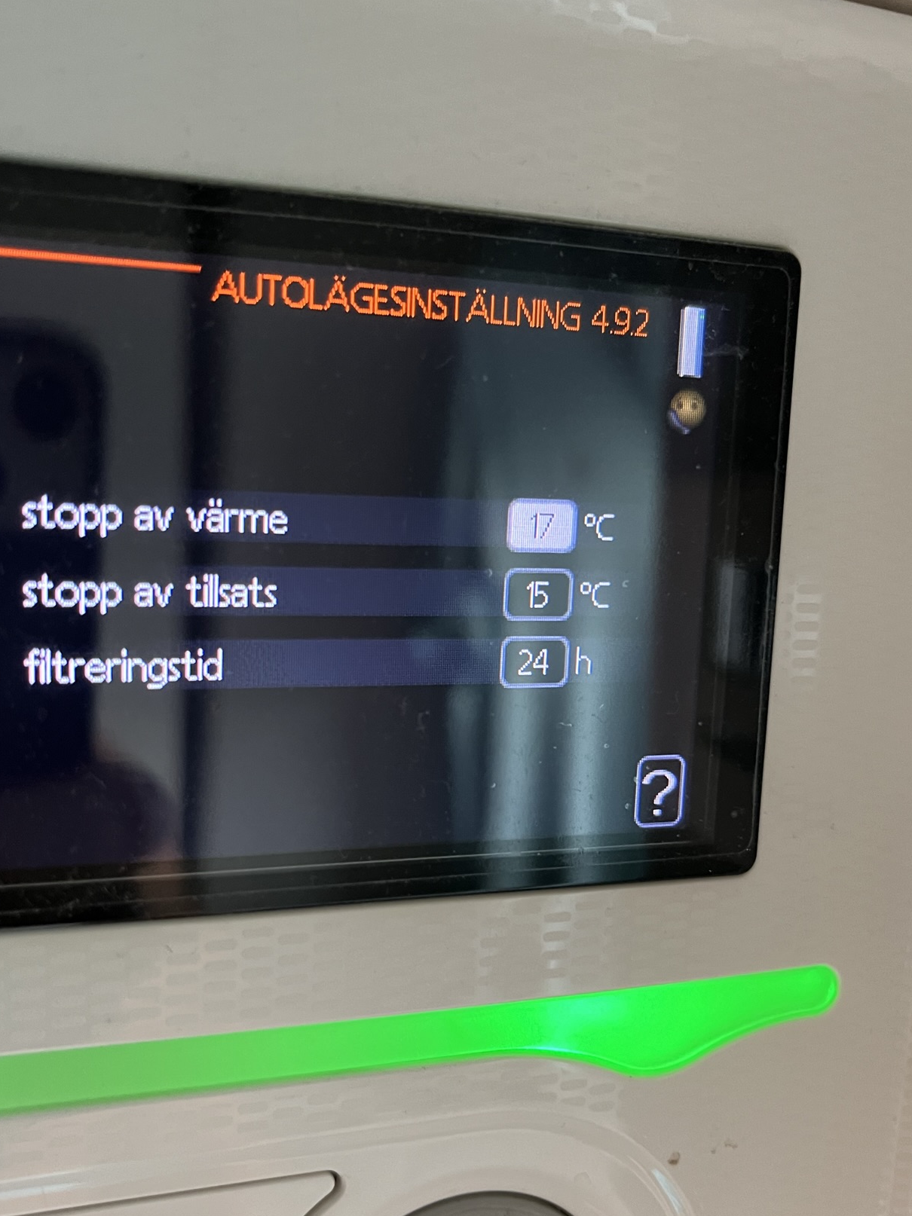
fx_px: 1160
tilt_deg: -6.8
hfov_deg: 42.9
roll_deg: -2.6
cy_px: 658
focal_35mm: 33
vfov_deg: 55.3
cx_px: 402
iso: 320
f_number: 1.6
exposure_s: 1/50
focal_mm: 5.1
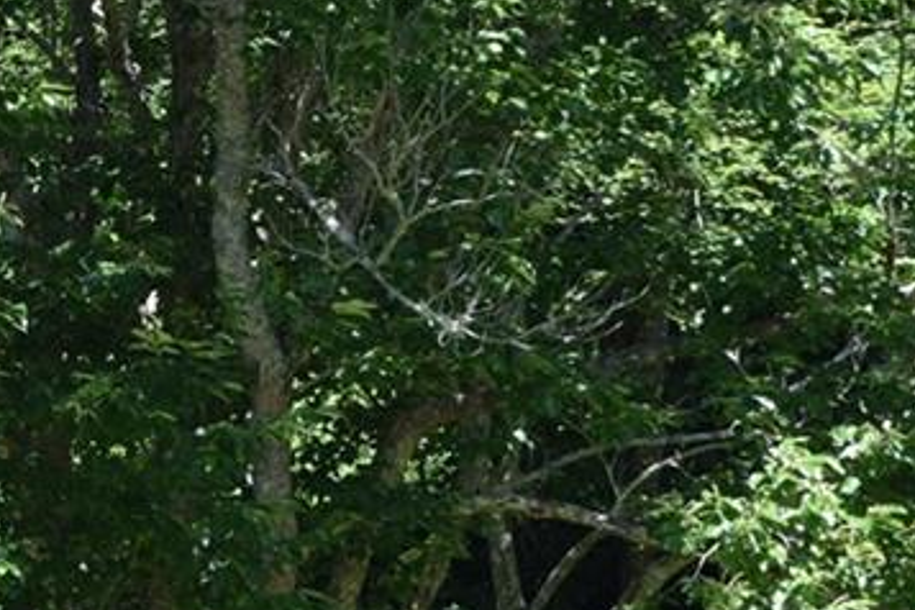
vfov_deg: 5.8
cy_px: 697
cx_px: 192
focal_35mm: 236
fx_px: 6009
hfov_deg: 8.7
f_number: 8
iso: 360
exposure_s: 1/250
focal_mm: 55
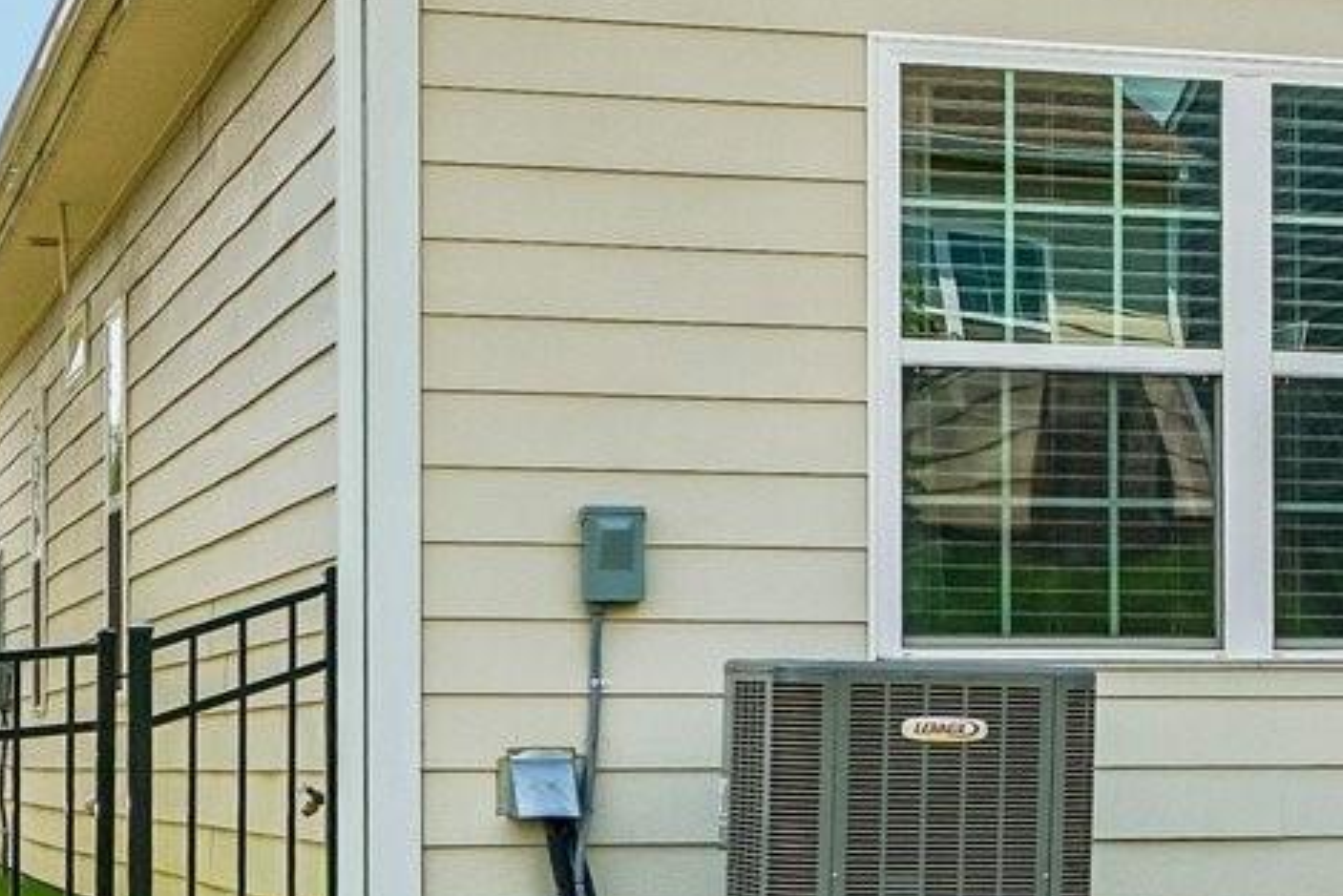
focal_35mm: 131
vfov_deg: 10.4
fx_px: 4888
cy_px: 190
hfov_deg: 13.8
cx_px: 2491
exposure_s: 1/125
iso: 100
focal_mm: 20
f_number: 8
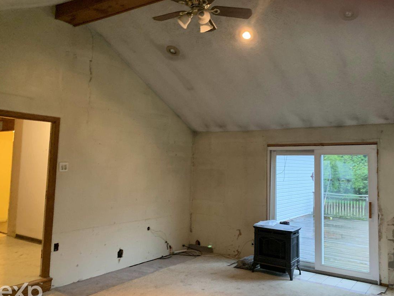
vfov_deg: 46.8
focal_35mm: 30
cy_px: 136
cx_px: 225
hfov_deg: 59.7
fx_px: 341
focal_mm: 4.2
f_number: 1.8
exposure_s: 1/30
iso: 500
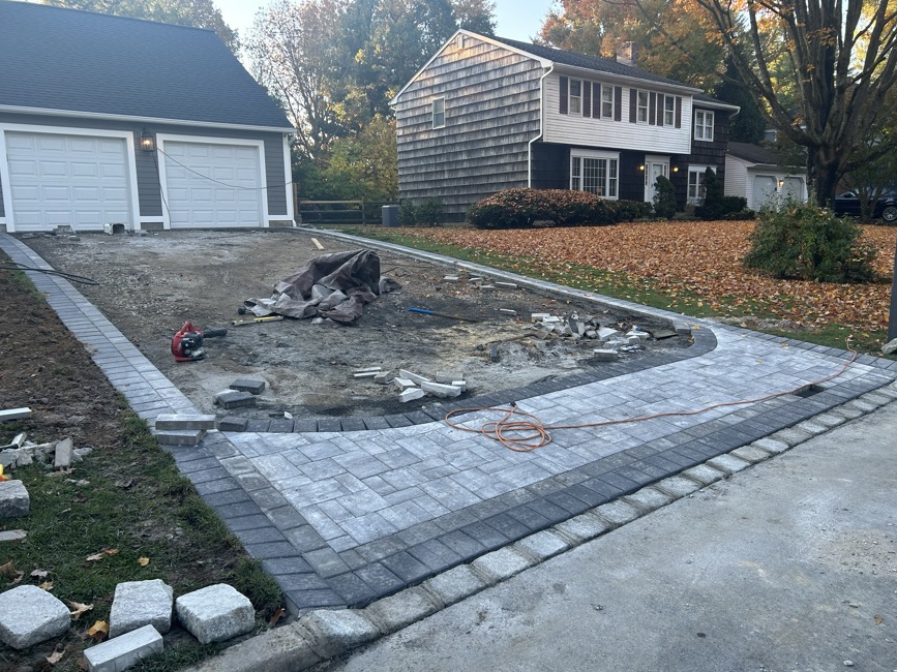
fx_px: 700
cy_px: 328
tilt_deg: -7.8
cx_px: 459
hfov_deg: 65.3
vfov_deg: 51.3
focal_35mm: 27
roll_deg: +1.5
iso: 40
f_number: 1.5
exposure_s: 1/238
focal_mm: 5.7
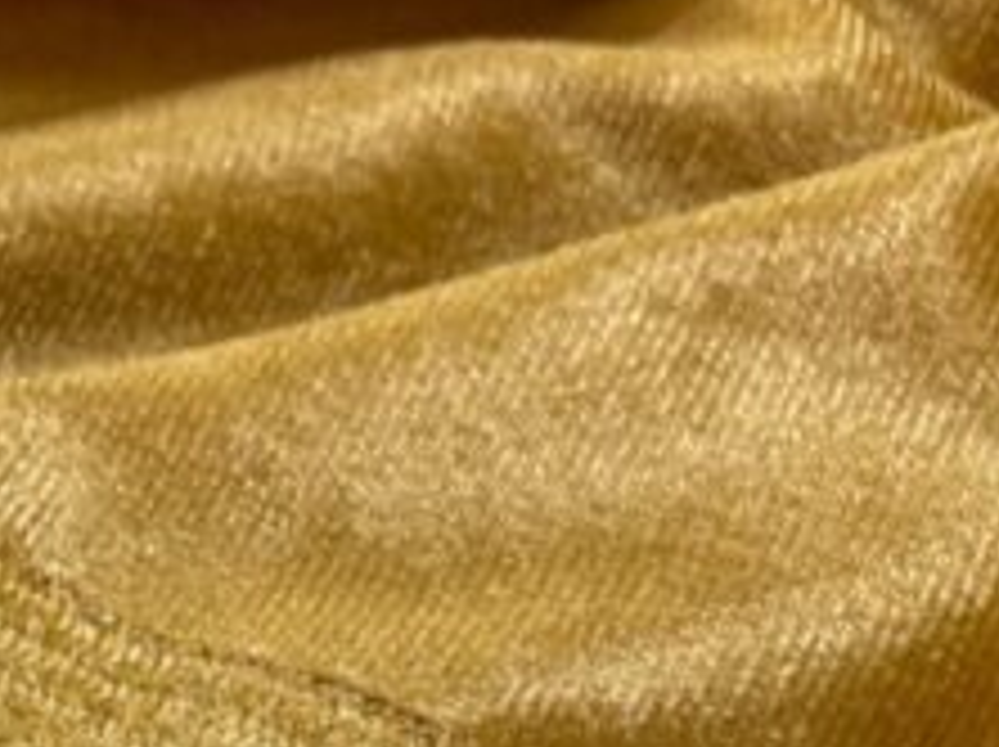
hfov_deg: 20.5
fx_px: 2595
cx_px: -171
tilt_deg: -48.7
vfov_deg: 16.2
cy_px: 630
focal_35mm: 90
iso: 40
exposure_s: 1/100
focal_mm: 4.2
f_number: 1.6
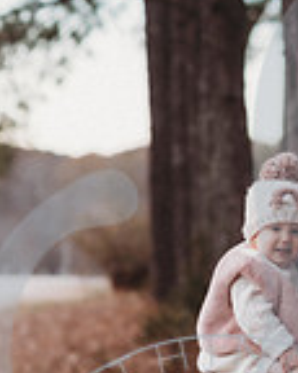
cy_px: 378
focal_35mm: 249
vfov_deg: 7.7
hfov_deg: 6.2
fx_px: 2748
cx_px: 339
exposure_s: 1/160
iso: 400
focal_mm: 85
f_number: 2.8
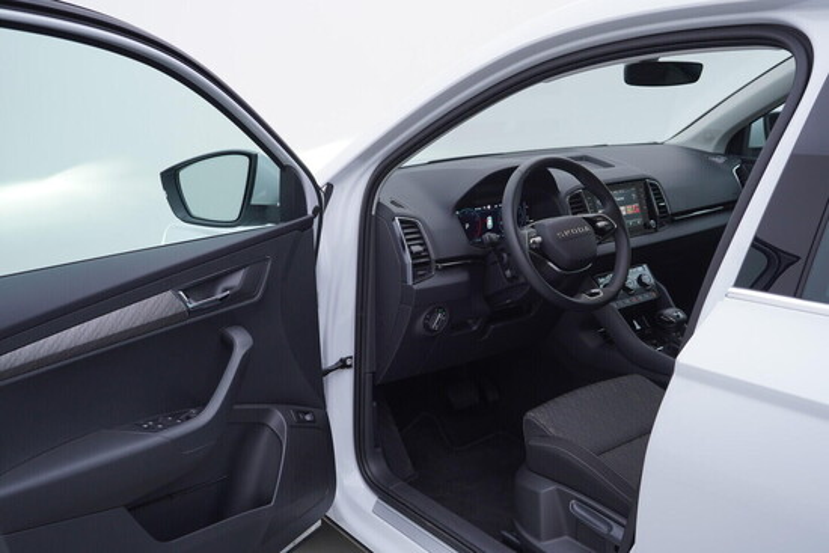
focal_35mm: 36
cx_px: 414
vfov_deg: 36.9
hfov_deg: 53.1
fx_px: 829
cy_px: 276
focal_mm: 24
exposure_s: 1/60
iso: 125
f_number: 3.5
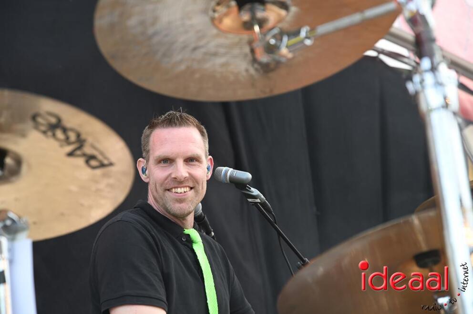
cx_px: 236
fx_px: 919
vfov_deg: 19.4
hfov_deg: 28.9
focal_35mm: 70
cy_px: 157
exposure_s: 1/60
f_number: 4
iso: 400
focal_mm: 70
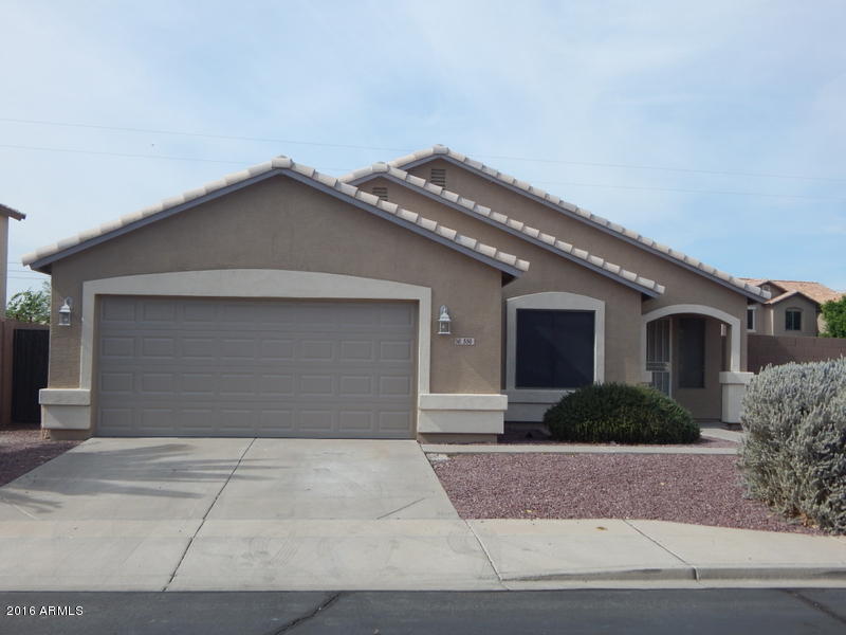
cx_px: 423
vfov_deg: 30.3
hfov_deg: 39.7
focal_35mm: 48
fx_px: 1173
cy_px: 318
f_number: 7.4
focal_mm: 8.6
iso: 125
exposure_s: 1/400
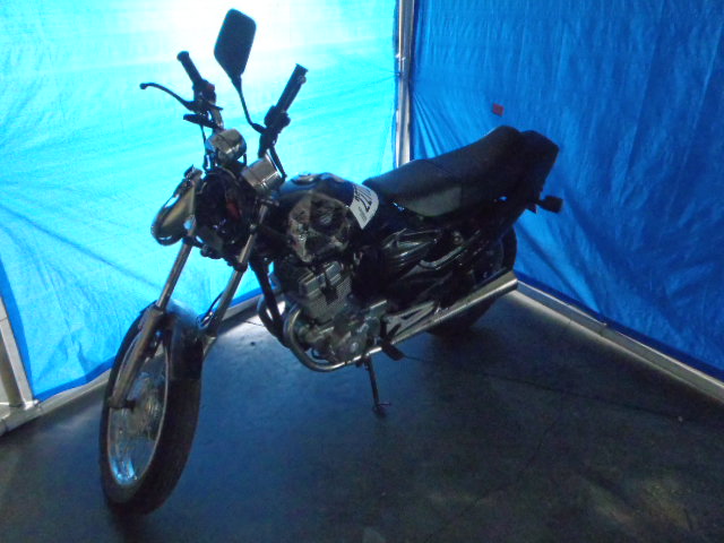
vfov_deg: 49.7
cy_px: 272
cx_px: 362
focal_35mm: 28
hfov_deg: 63.4
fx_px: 586
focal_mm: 5
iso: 800
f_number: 3.5
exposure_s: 1/20
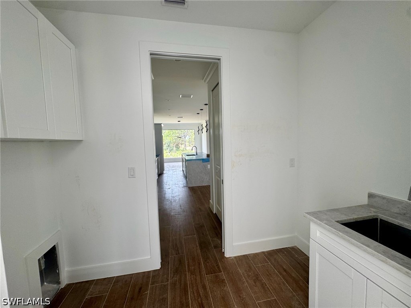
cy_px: 154
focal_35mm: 14
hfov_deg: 102.1
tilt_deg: -5.4
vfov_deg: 85.7
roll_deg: +1.8
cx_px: 206
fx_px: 166
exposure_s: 1/99
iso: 50
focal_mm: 2.22
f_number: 2.2
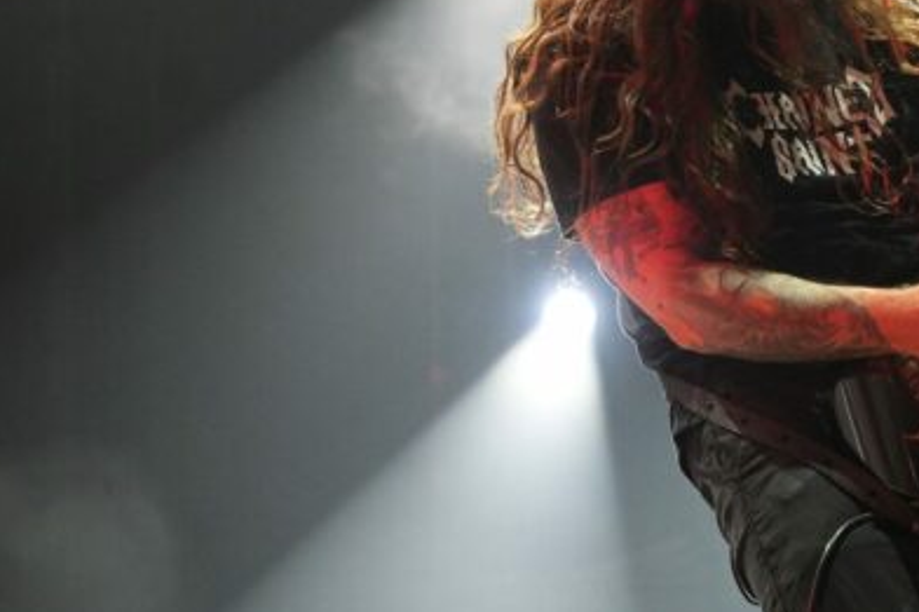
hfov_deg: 6.8
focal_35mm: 303
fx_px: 7731
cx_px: 778
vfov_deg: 4.5
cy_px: 82
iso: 2500
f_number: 5.6
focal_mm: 103
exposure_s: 1/160
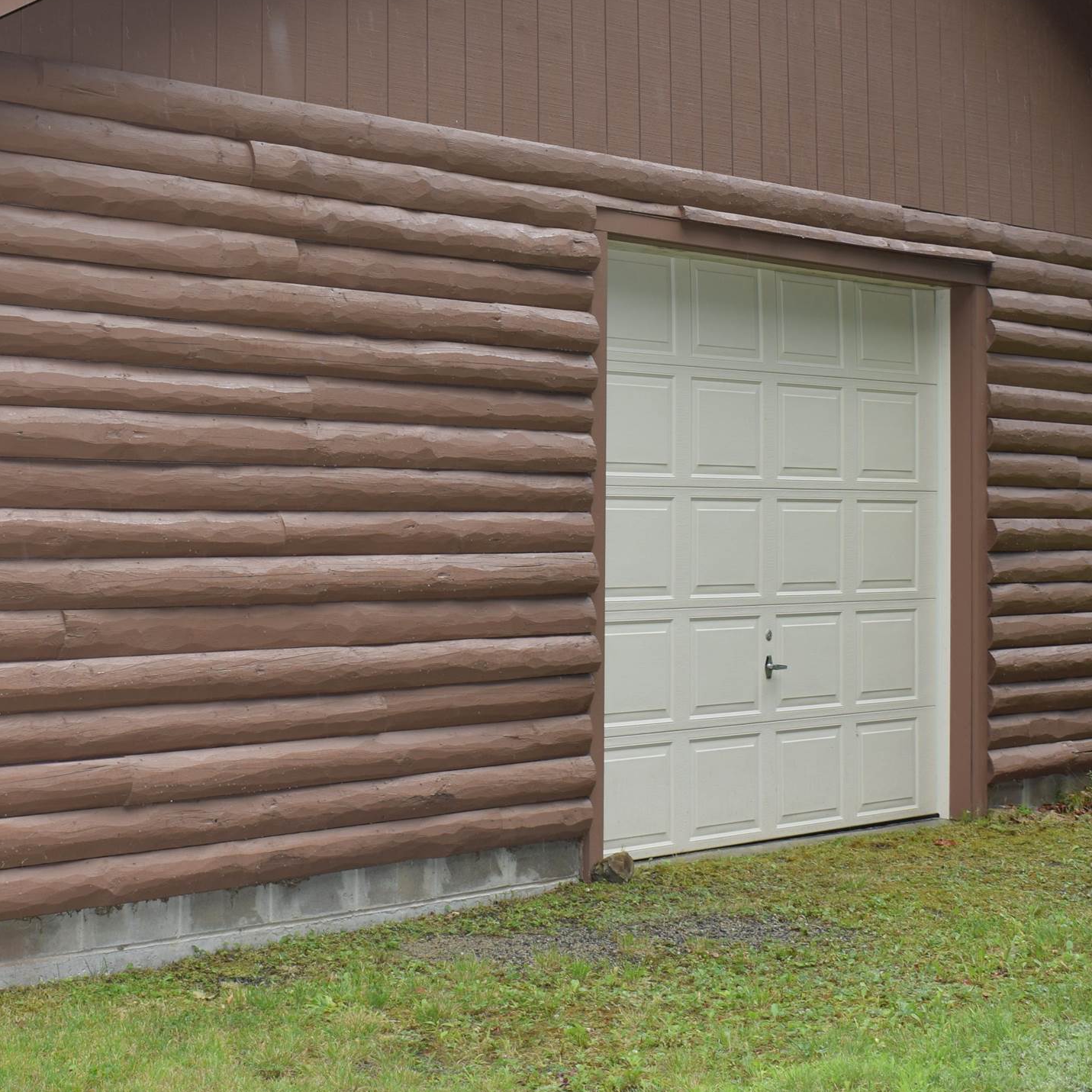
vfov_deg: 23.3
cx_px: 438
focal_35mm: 74
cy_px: 393
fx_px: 2638
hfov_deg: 23.4
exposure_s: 1/160
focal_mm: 27
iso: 100
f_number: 6.3
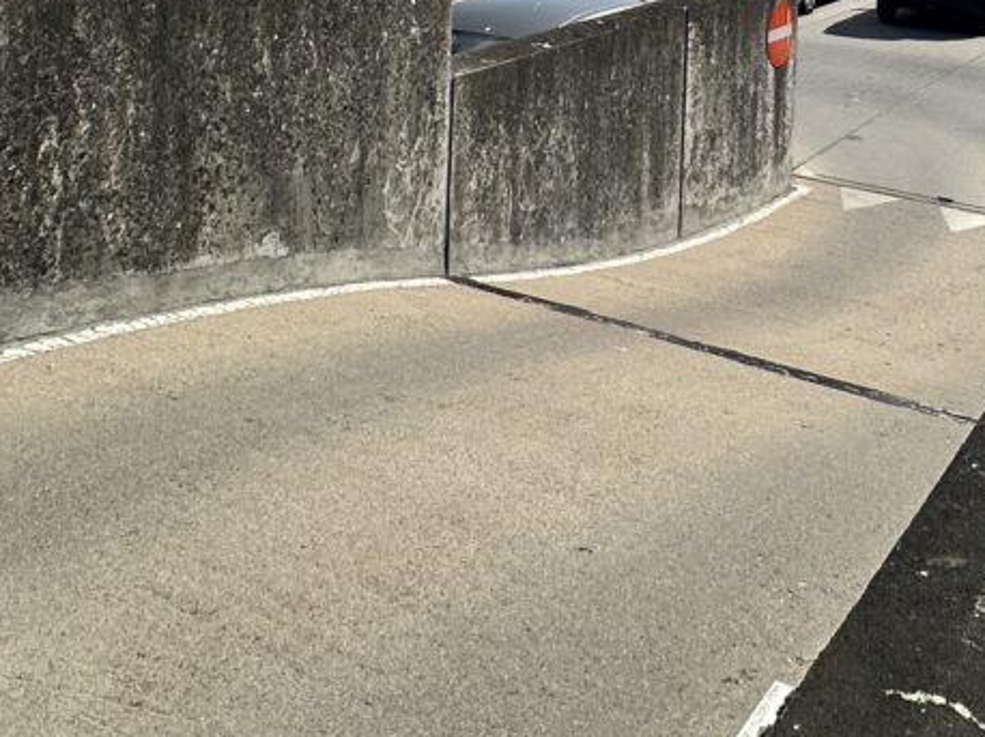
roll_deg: -1.7
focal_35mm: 47
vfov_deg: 26.5
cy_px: -204
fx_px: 1337
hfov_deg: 40.1
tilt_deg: -2.3
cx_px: 634
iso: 40
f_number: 2.2
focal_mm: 2.22
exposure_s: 1/3509
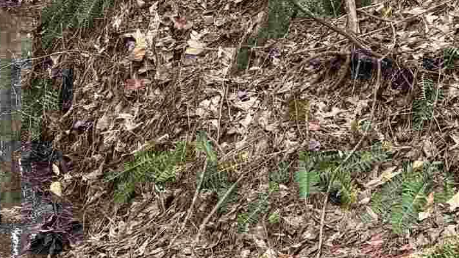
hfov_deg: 17.5
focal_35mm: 122
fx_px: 1485
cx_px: 341
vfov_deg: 9.8
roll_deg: -0.1
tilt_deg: -12.0
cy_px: -14
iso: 40
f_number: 1.6
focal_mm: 5.96
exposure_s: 1/227
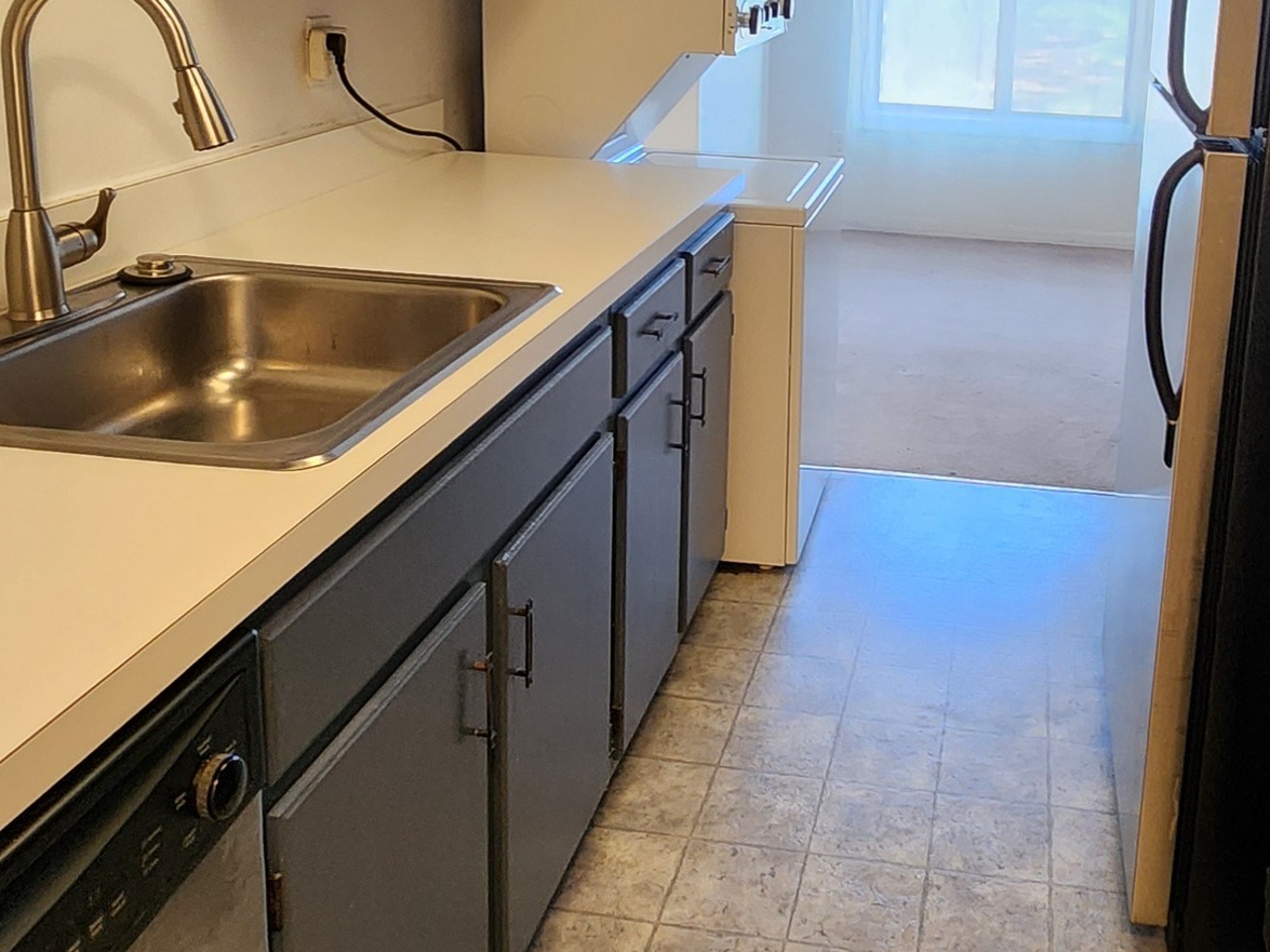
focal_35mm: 34
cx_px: 825
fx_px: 1247
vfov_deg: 40.6
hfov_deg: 53.1
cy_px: 241
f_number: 2.2
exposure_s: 1/60
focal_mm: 2.2
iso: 400
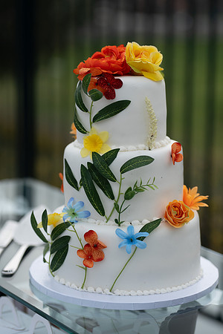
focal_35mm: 105
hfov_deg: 13.0
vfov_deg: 19.5
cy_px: 167
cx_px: 112
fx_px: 976
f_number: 2.8
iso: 400
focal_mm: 105
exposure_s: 1/2500
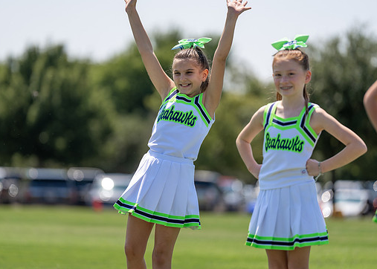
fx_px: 2473
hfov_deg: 8.7
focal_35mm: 231
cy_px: 132
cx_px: 171
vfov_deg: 6.2
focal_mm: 191
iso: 100
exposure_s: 1/1600
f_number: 2.8
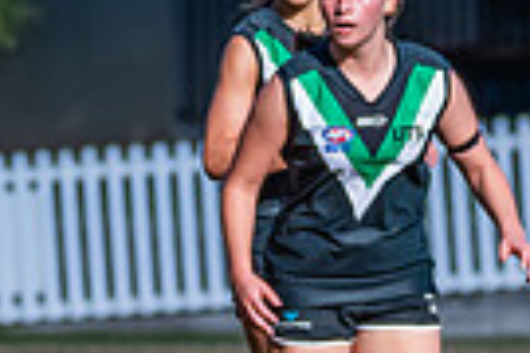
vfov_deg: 1.1
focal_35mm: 1298
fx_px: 19108
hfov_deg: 1.6
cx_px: -294
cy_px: 251
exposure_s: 1/1600
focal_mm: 220
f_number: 5.6
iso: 800
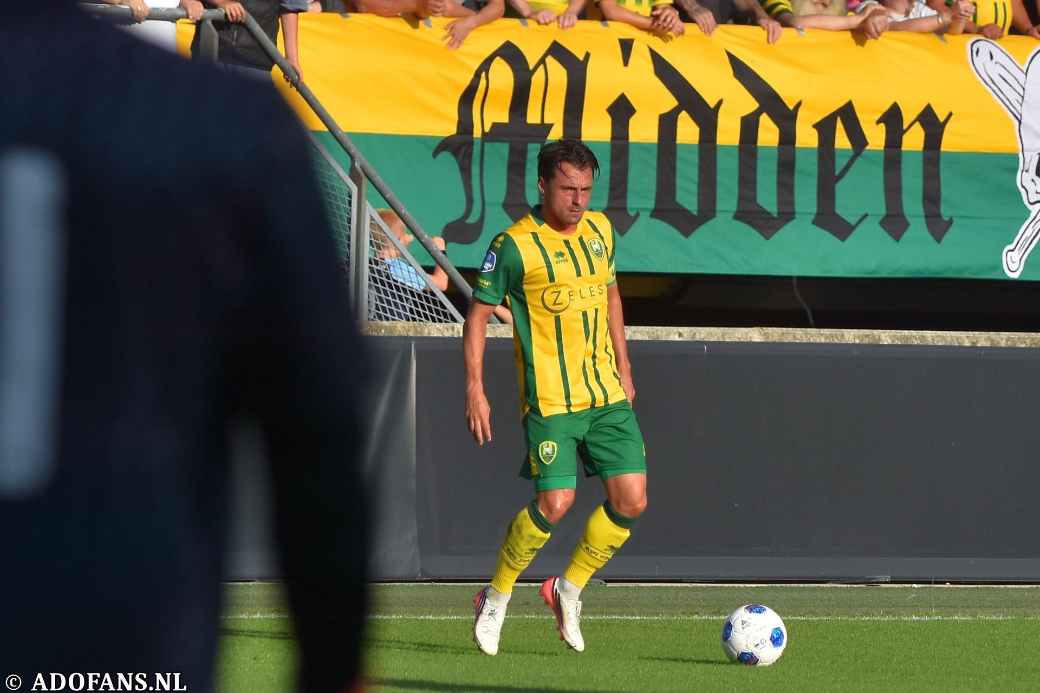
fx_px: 7583
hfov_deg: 7.8
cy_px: 346
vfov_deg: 5.2
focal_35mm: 262
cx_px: 520
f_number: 4
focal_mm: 175
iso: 140
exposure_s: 1/1000
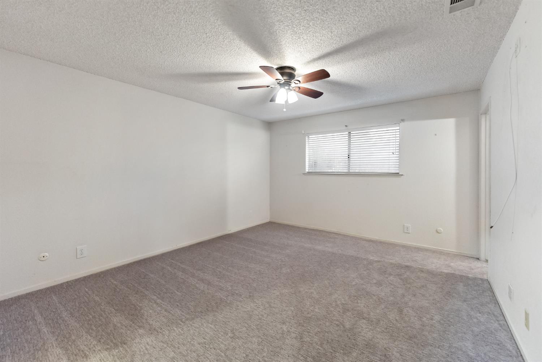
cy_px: 181
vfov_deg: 78.8
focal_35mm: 15
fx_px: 220
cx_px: 271
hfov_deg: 101.9
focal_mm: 14.6
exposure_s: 1/160
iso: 2500
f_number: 2.8
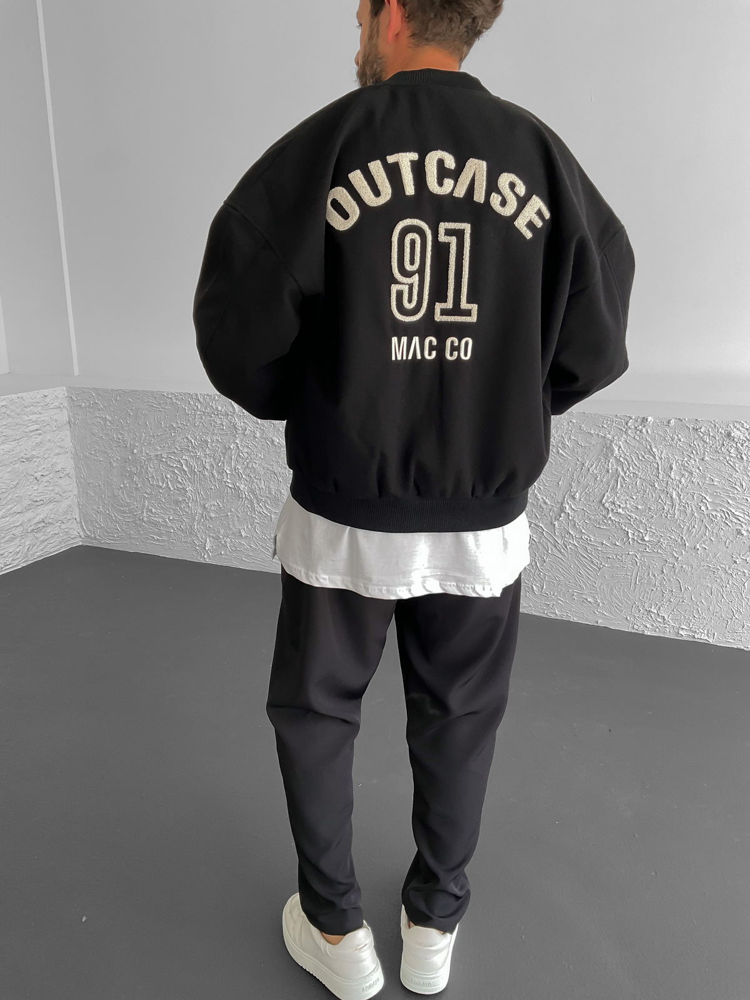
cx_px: 375
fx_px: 838
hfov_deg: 48.2
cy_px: 500
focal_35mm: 29
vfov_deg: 61.7
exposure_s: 1/120
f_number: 1.8
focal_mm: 3
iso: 40
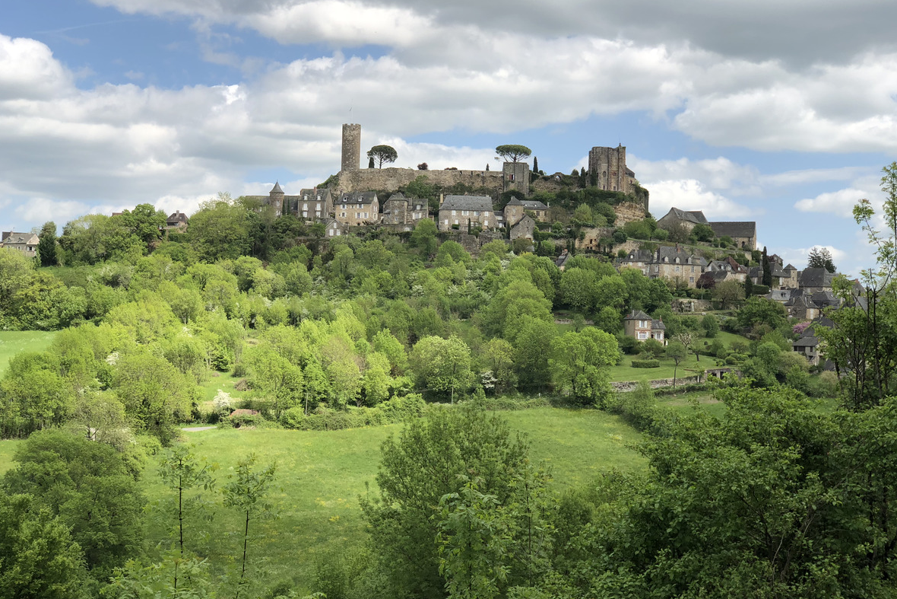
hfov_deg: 36.2
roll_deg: -0.4
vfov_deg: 24.6
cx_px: 445
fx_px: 1370
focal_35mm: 55
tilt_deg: +2.6
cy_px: 320
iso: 16
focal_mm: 6
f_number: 2.4
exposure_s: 1/1021
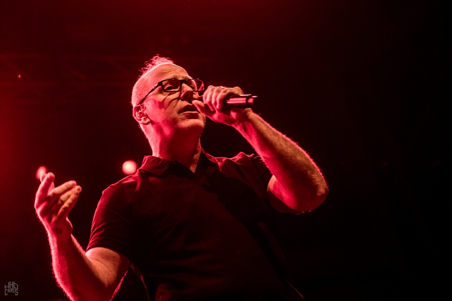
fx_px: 1318
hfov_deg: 19.5
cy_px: 150
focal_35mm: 105
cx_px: 226
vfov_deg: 13.0
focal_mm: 70
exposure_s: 1/160
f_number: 2.8
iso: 1000
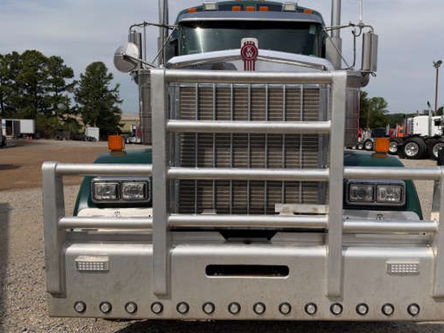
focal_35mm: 30
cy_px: 152
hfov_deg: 59.7
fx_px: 385
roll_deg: -1.6
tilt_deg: -3.8
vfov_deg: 46.7
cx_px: 252
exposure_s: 1/7874
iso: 64
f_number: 1.8
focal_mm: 6.93
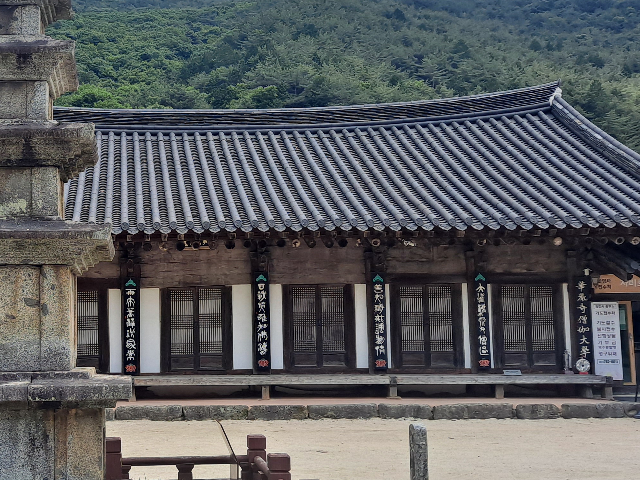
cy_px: 246
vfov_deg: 29.1
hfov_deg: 37.1
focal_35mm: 50
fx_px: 924
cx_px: 145
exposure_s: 1/1475
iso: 32
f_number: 2
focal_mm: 4.6
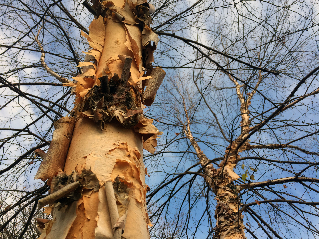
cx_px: 160
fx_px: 267
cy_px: 120
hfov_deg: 61.7
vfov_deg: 48.2
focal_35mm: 29
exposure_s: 1/638
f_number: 2.2
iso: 32
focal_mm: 4.15
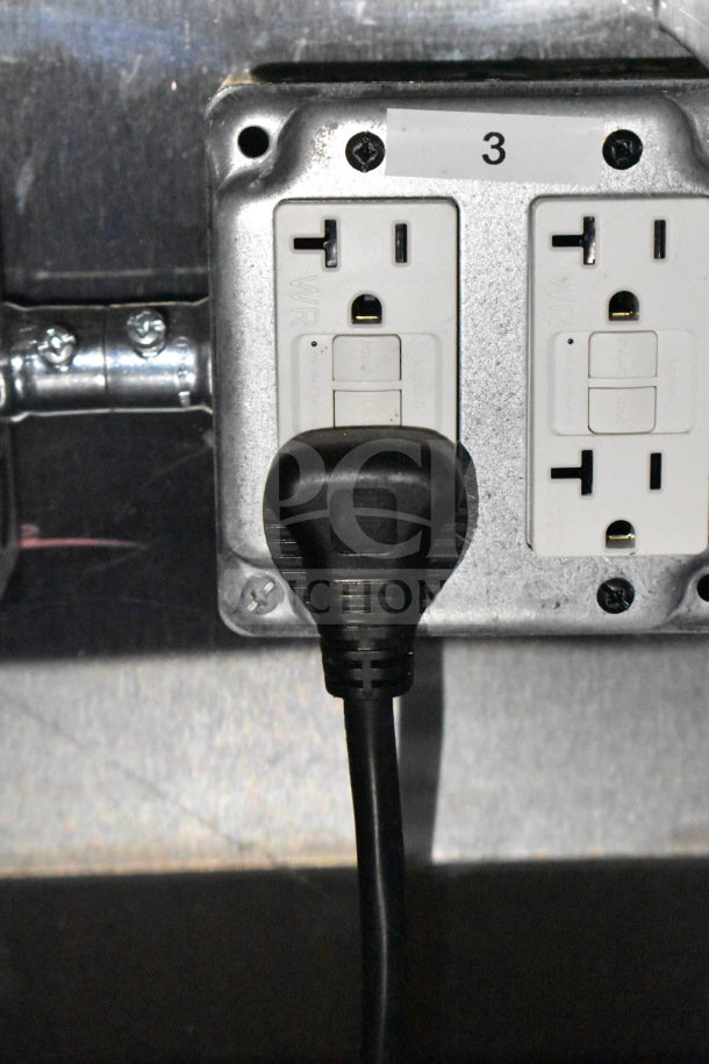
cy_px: 532
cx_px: 354
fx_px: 2437
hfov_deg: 16.6
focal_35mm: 82
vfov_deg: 24.6
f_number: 5.6
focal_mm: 55
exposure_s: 1/100
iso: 16000
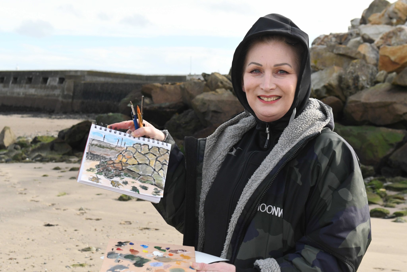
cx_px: 204
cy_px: 136
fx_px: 678
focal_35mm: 60
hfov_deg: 33.4
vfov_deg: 22.6
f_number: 5.6
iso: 1600
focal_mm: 40
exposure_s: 1/2500
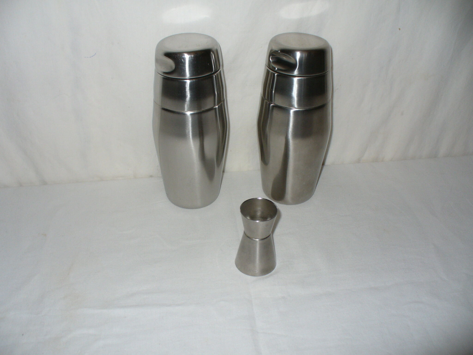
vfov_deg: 38.7
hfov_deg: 50.1
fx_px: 506
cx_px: 236
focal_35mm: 37
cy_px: 178
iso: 100
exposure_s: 1/30
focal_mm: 6.1
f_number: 2.8
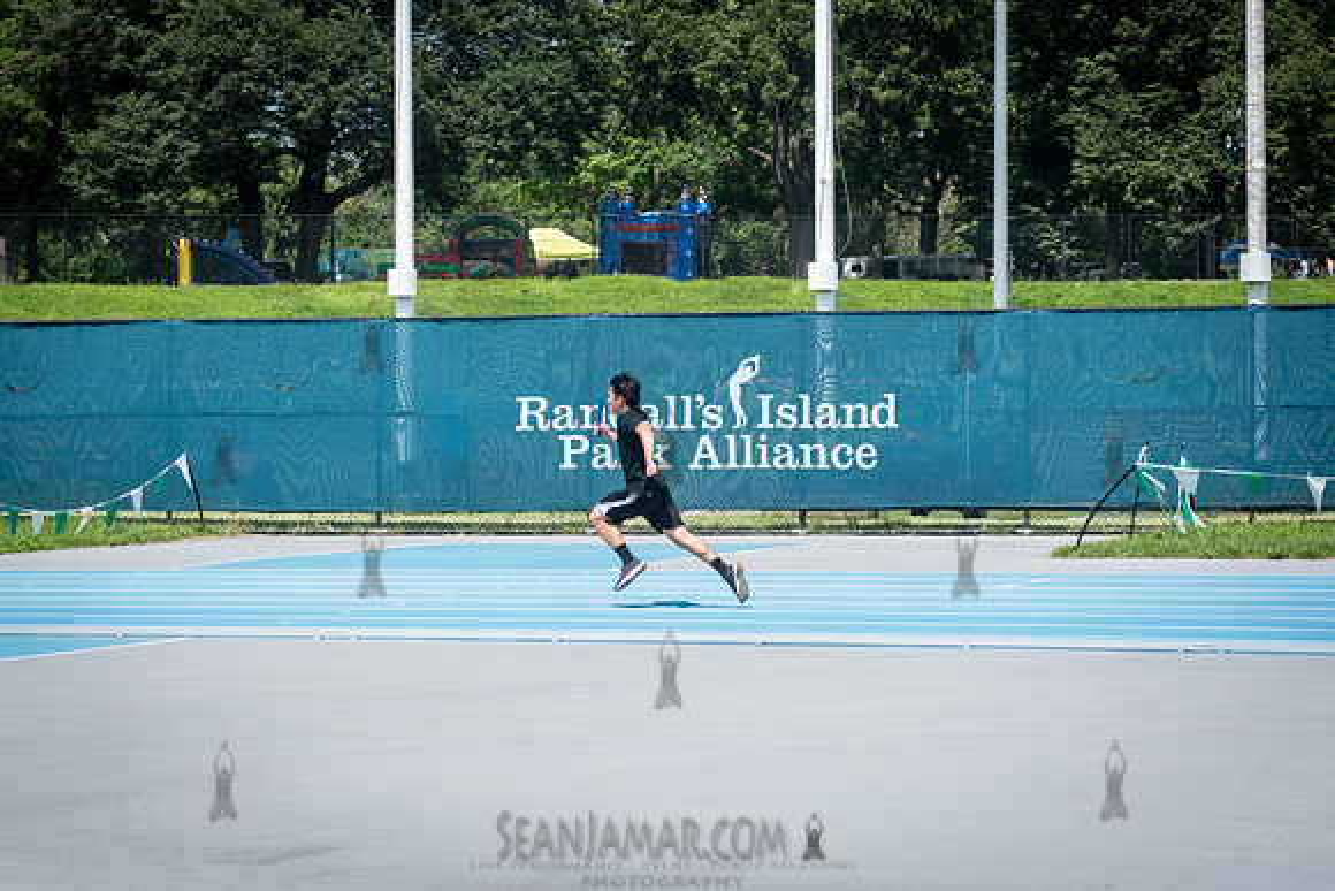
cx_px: 601
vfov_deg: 10.6
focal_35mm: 130
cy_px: 426
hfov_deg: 15.8
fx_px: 4819
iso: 250
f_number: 4.5
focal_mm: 92
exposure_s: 1/2500
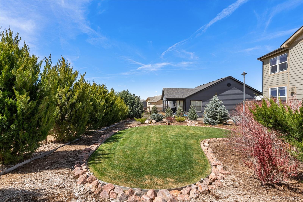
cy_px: 101
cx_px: 152
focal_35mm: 16
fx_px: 139
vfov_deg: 72.0
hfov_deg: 95.0
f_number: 8
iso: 500
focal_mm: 16.5
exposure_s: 1/640
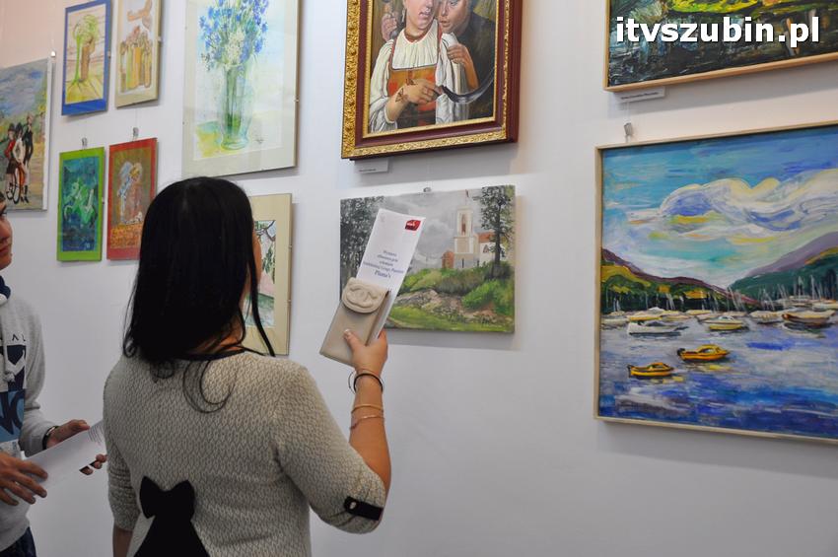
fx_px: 1081
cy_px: 278
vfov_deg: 28.9
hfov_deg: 42.4
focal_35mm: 46
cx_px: 419
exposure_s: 1/80
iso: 800
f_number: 4.5
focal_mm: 31
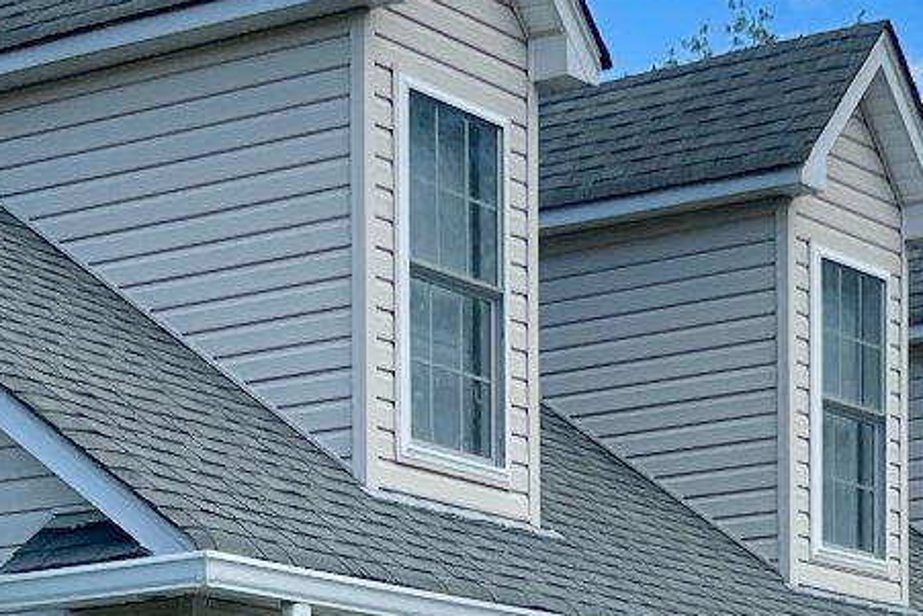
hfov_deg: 17.3
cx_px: 483
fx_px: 3026
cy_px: 1066
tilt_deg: -2.8
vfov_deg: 10.9
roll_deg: +1.0
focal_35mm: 118
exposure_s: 1/2083
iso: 32
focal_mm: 5.1
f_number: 1.6
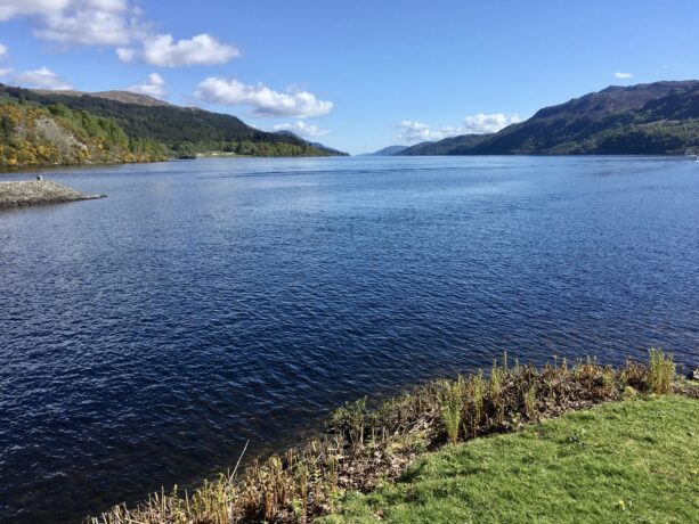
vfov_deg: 48.2
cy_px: 262
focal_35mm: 29
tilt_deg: -10.2
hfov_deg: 61.6
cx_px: 350
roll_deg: +0.1
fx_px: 586
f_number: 2.2
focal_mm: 4.15
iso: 25
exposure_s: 1/1425
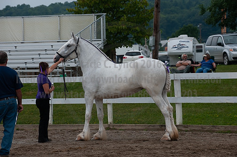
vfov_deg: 7.8
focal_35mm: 175
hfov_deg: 11.8
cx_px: 118
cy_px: 78
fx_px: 1151
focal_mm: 175
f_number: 5.6
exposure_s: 1/1250
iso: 500
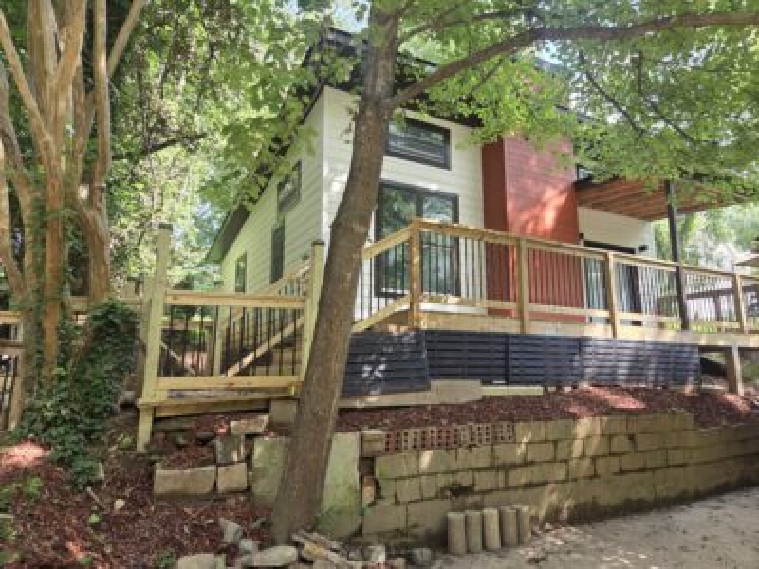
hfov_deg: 73.9
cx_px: 380
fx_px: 504
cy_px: 284
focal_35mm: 23
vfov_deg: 58.9
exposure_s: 1/180
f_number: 1.8
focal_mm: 5.4
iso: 50
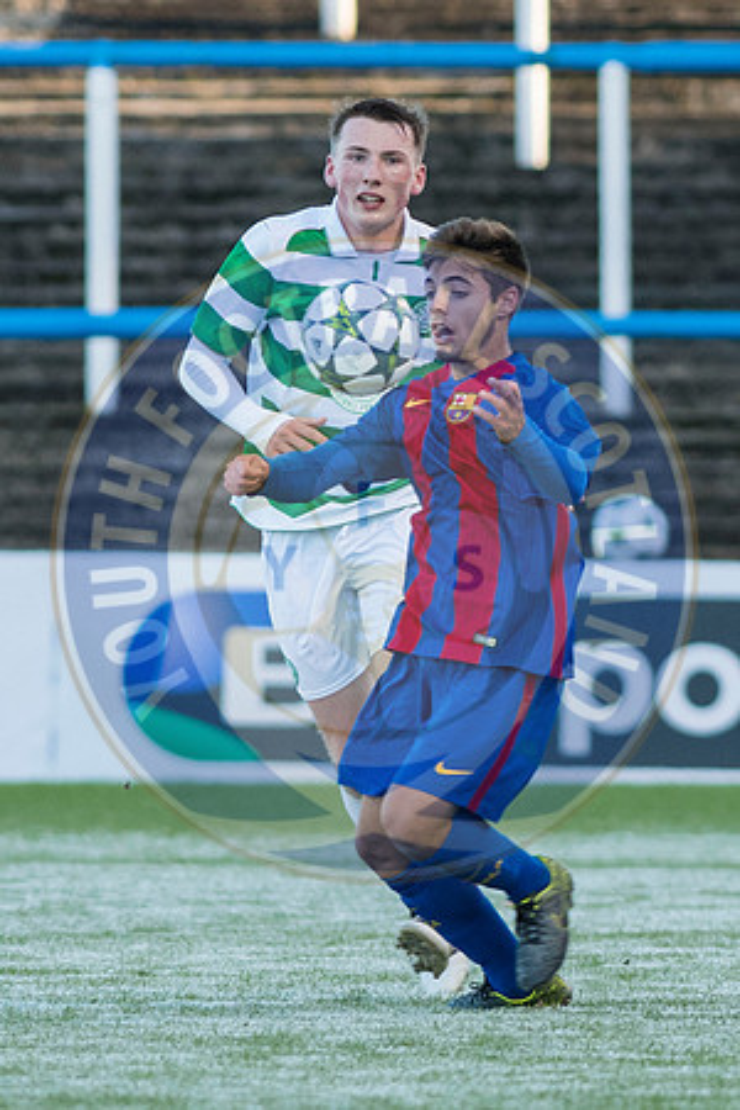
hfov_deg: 3.1
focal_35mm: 450
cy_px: 555
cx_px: 370
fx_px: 13874
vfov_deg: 4.6
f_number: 4
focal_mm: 300
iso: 800
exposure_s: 1/1000
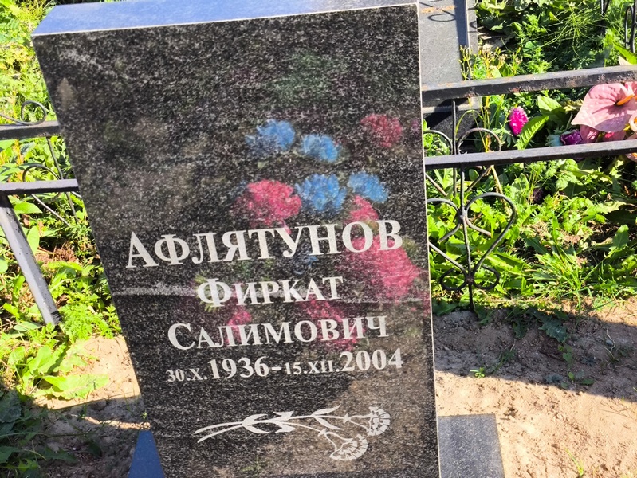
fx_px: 921
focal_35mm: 50
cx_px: 318
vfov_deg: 29.1
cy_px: 239
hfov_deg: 38.2
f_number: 1.7
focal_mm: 4.71
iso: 50
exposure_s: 1/499
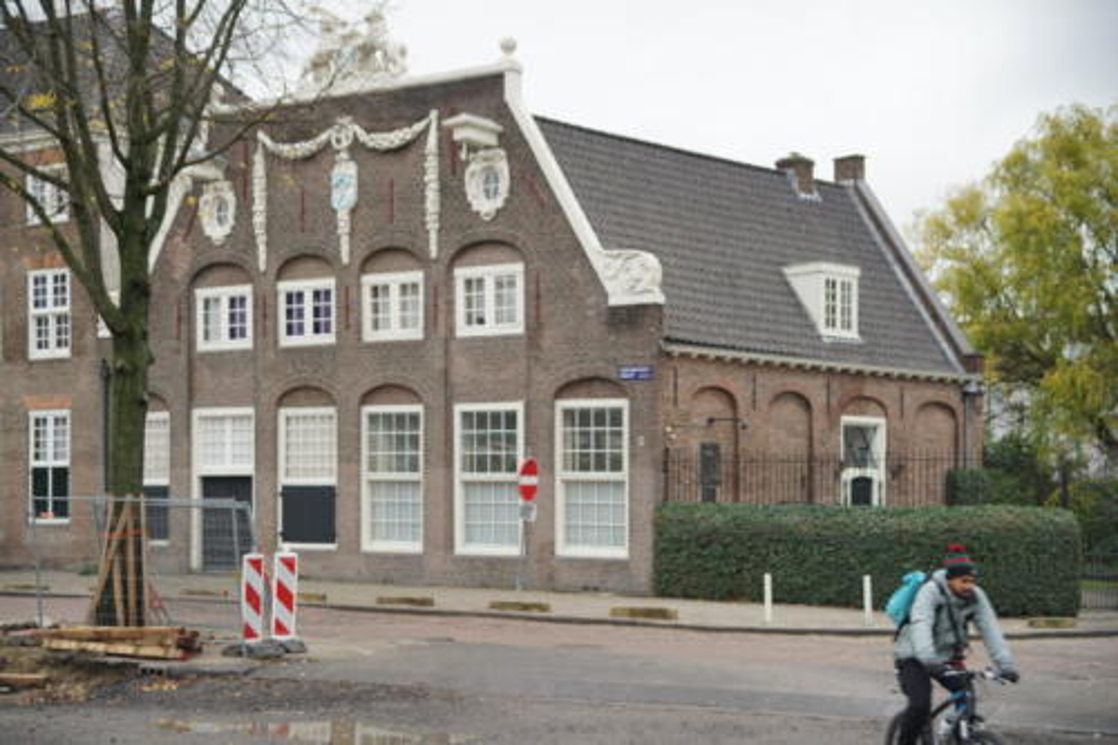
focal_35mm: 50
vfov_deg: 27.0
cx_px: 559
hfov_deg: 39.6
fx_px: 1552
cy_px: 372
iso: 250
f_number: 3.5
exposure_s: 1/60
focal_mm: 50
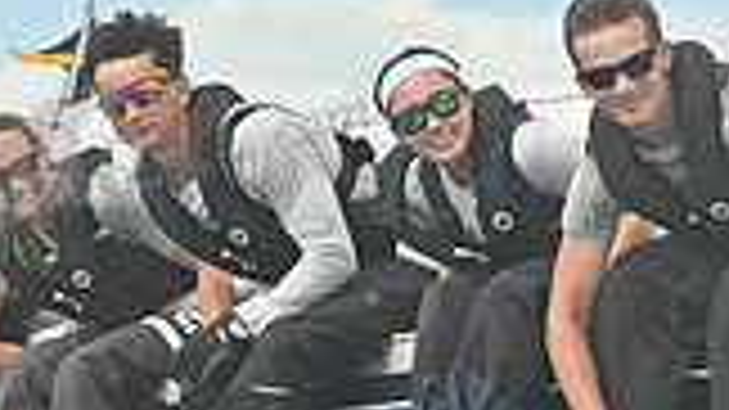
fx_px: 5816
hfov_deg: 7.2
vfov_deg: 4.0
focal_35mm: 301
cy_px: 349
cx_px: 608
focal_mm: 80
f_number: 8
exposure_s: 1/1250
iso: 320
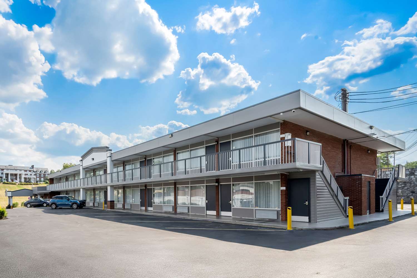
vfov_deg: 81.2
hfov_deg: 104.3
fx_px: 162
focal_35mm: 14
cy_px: 139
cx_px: 208
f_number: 11
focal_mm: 14
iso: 400
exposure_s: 1/250
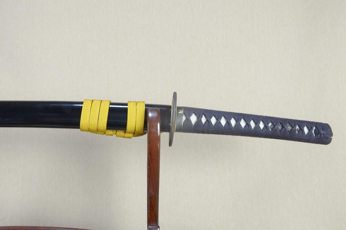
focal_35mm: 30
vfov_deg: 43.5
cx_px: 173
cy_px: 115
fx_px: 288
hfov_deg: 62.0
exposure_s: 1/1.6
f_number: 11
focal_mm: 20
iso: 400
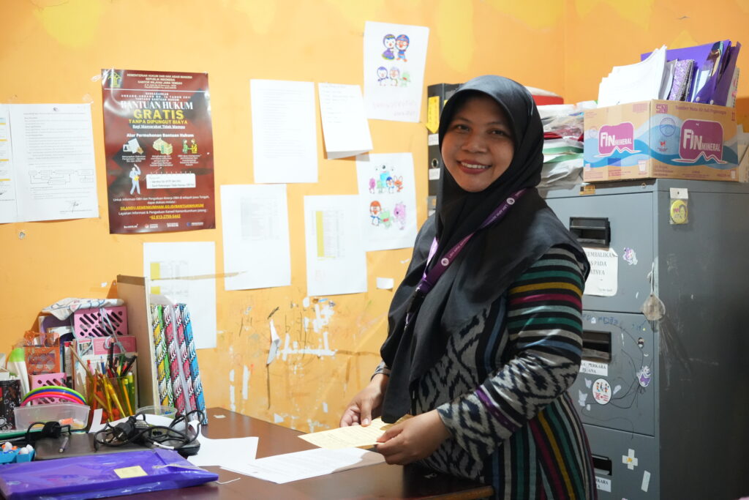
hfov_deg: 41.1
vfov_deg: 28.1
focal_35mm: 48
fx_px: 999
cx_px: 374
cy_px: 250
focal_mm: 48
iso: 8000
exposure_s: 1/50
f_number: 4
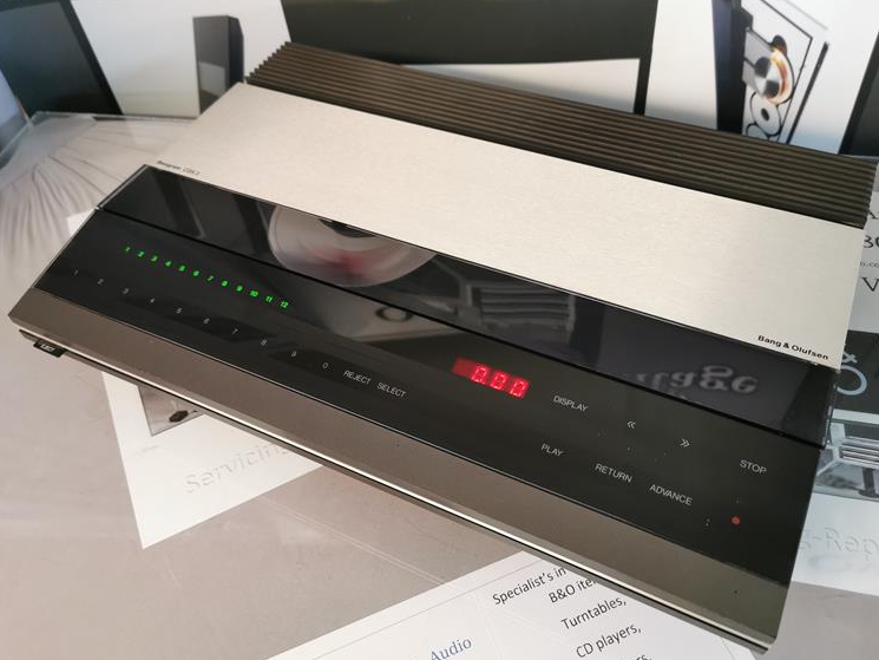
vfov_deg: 48.2
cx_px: 457
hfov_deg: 61.6
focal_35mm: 29
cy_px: 311
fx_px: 737
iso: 200
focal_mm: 5.56
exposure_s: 1/50
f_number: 1.6
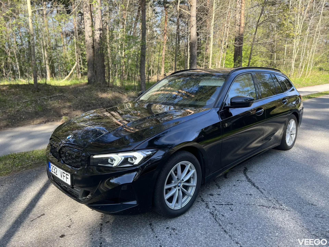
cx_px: 164
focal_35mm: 26
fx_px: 247
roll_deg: +0.2
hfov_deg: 67.3
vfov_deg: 53.1
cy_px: 124
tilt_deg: -12.8
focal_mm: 5.7
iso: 50
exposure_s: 1/493
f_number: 1.5
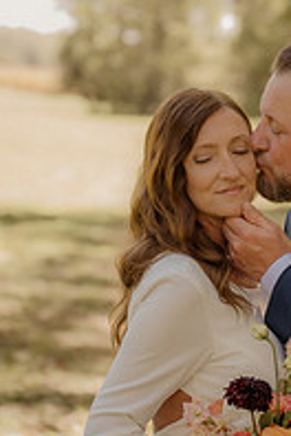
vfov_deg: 12.9
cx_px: 260
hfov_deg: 8.6
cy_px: 207
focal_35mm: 159
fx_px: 1928
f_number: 2.8
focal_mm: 70
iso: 400
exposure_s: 1/500
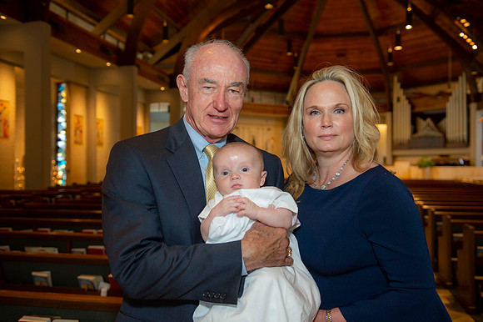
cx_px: 242
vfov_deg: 38.8
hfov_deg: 55.8
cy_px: 161
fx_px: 456
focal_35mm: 34
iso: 1000
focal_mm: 34
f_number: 3.5
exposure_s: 1/100
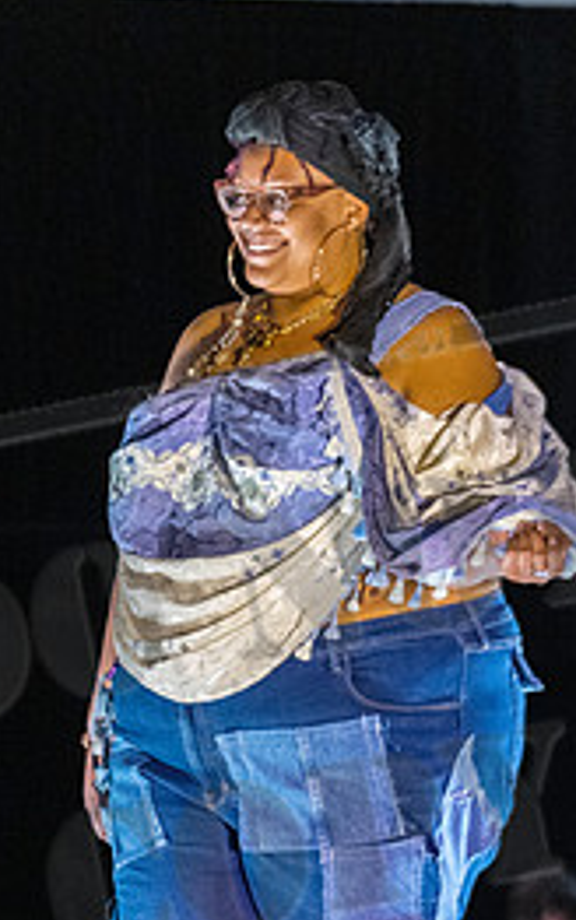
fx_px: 8304
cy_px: 699
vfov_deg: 6.3
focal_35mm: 331
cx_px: 274
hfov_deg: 4.0
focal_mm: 189
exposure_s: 1/250
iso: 8000
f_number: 4
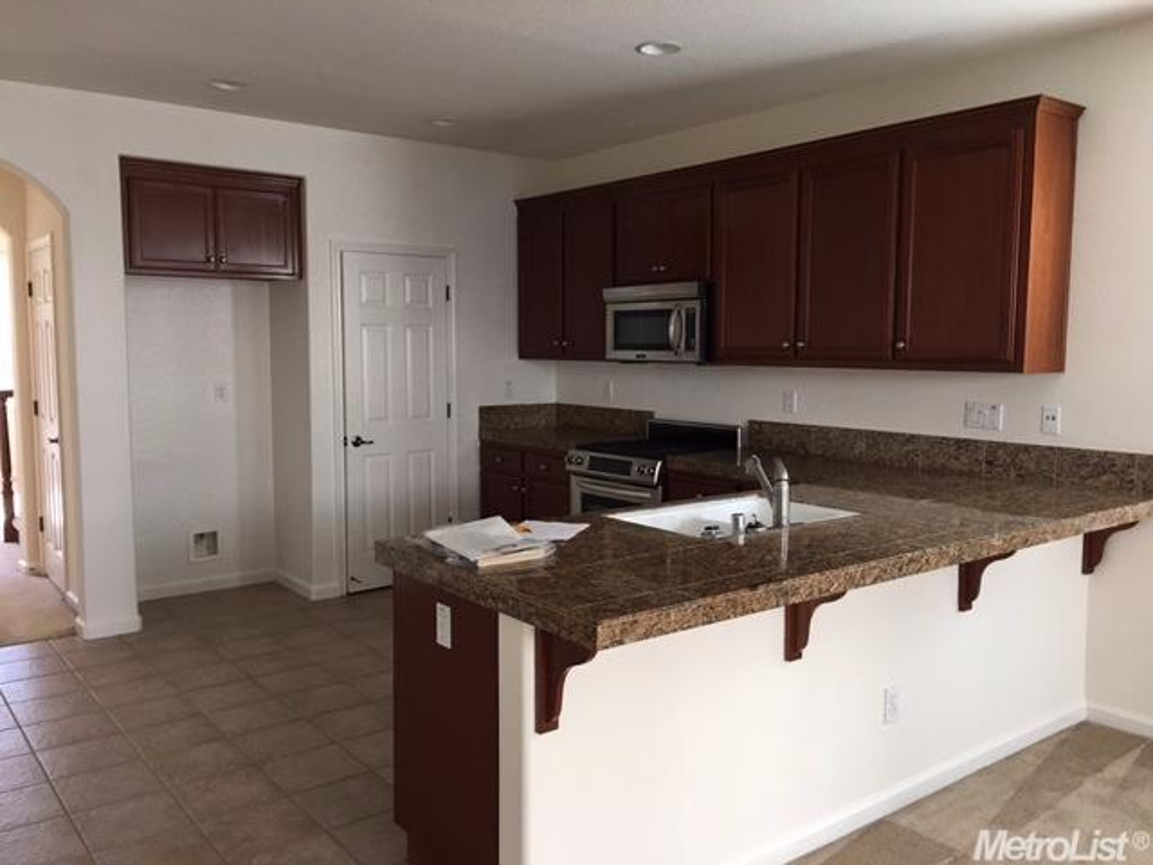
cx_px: 576
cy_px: 432
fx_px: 966
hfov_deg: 61.7
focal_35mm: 29
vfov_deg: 48.2
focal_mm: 4.15
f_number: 2.2
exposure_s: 1/30
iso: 40
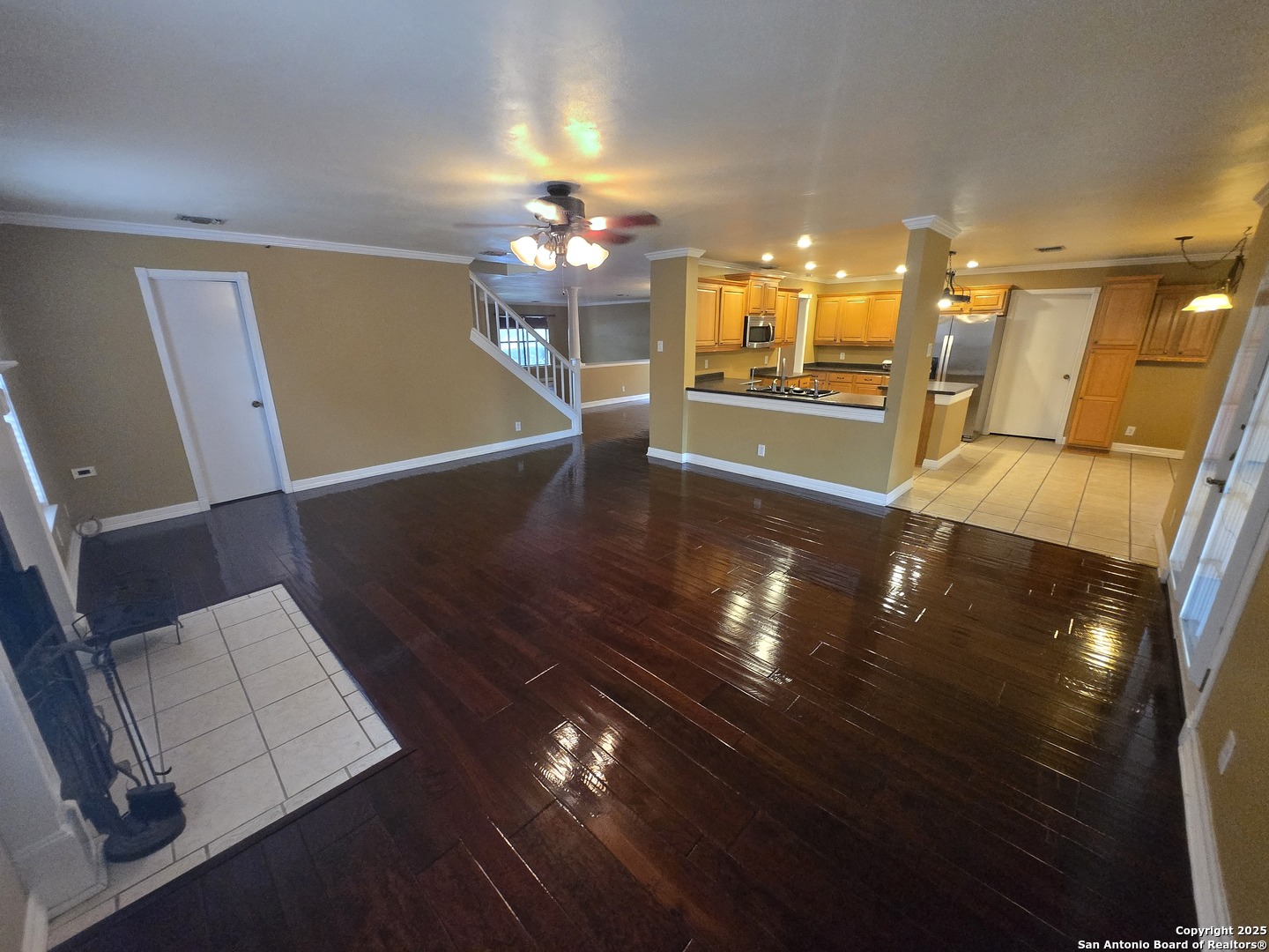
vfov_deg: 89.9
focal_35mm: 13
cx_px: 634
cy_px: 476
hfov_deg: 106.2
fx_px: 477
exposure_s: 1/60
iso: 800
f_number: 2.2
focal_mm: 1.7
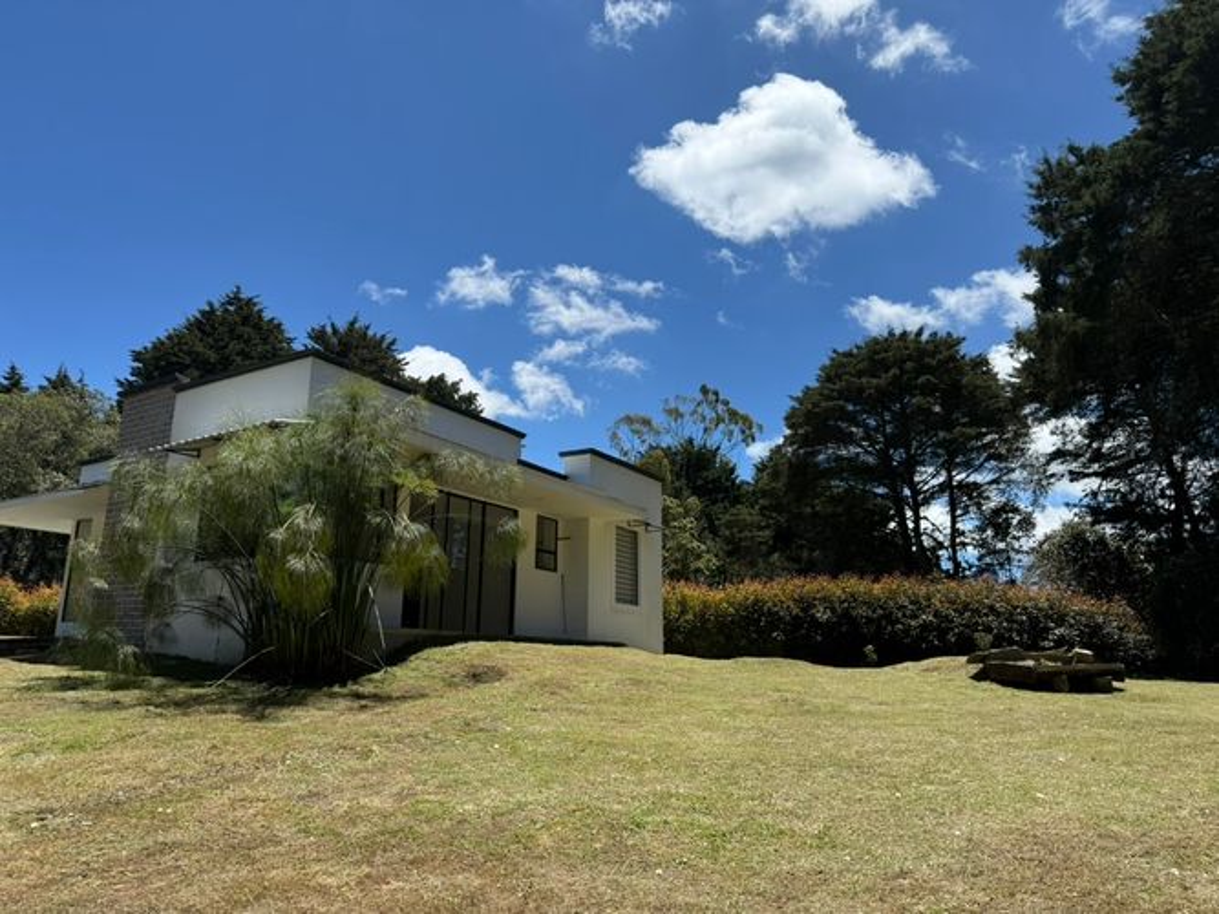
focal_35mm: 24
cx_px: 610
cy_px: 457
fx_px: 845
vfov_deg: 56.8
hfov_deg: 71.6
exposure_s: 1/5319
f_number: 1.78
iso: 100
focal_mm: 6.76
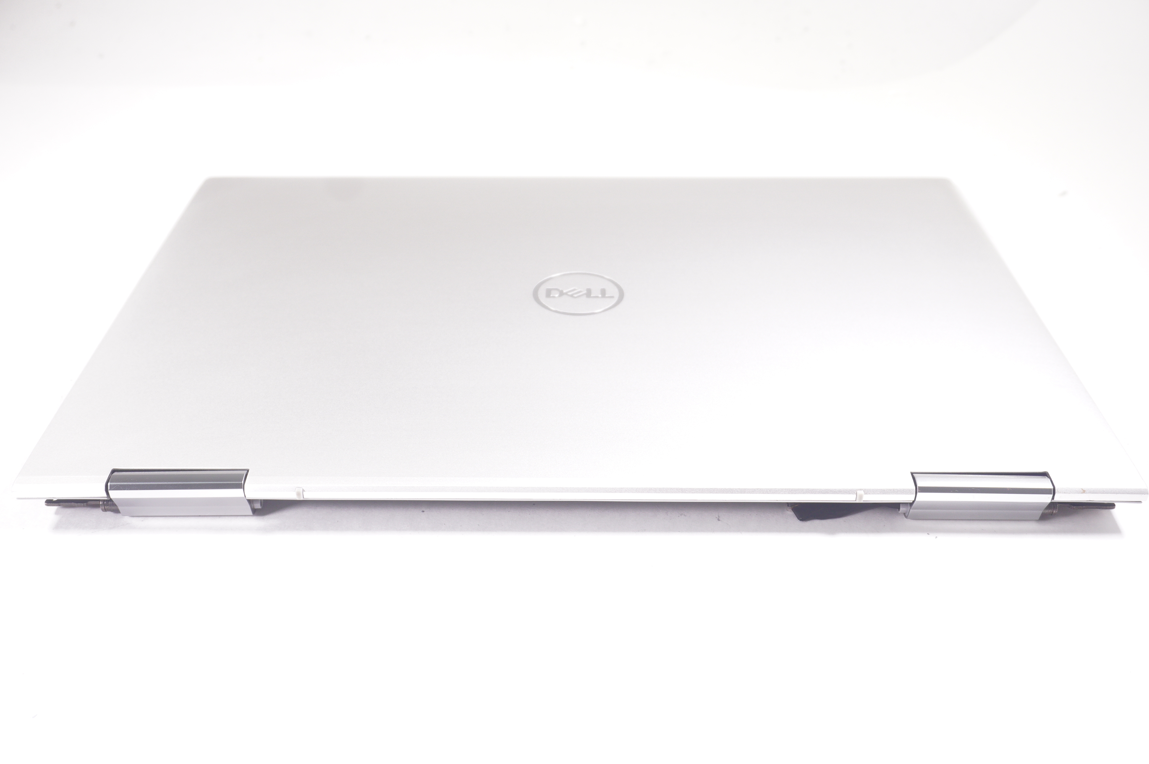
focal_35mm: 38
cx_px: 574
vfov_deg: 35.4
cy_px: 382
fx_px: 1196
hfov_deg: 51.3
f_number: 5
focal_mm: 25
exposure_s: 1/160
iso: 640
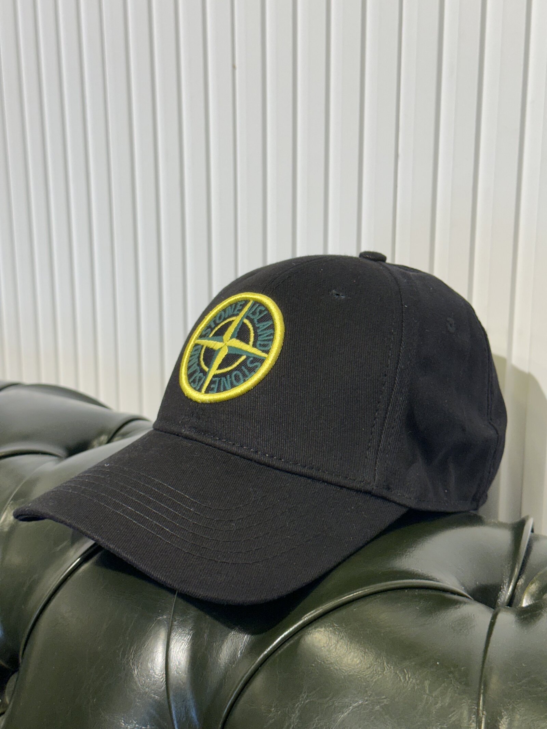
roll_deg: -0.2
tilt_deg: -11.9
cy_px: 364
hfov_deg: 30.3
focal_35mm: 48
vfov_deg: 39.7
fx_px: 1011
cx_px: 274
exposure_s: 1/100
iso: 64
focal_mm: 6.86
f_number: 1.78
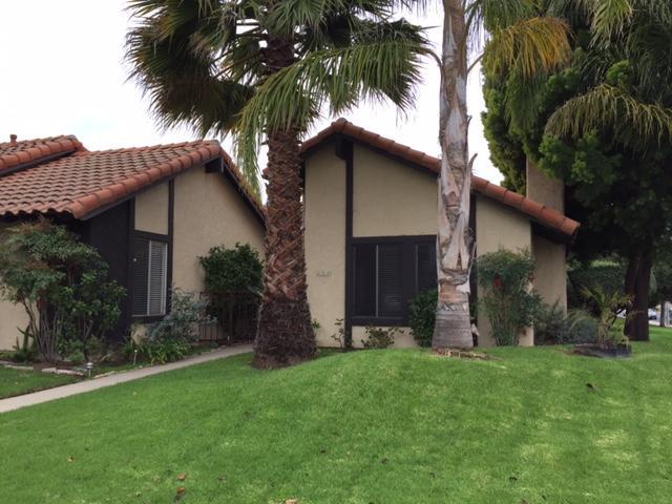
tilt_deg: +4.7
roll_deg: -1.7
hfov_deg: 61.7
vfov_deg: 48.2
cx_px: 336
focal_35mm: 29
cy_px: 252
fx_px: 563
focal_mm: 4.15
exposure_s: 1/384
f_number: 2.2
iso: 32
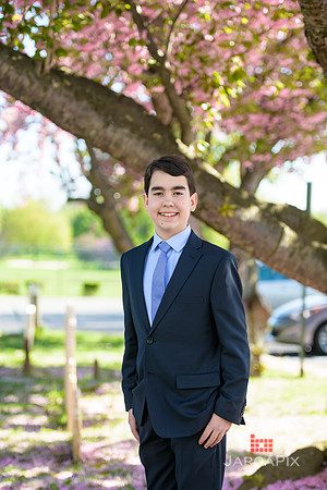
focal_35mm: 82
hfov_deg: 16.7
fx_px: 1117
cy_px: 245
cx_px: 164
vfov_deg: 24.8
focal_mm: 82
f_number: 3.2
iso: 400
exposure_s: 1/1600
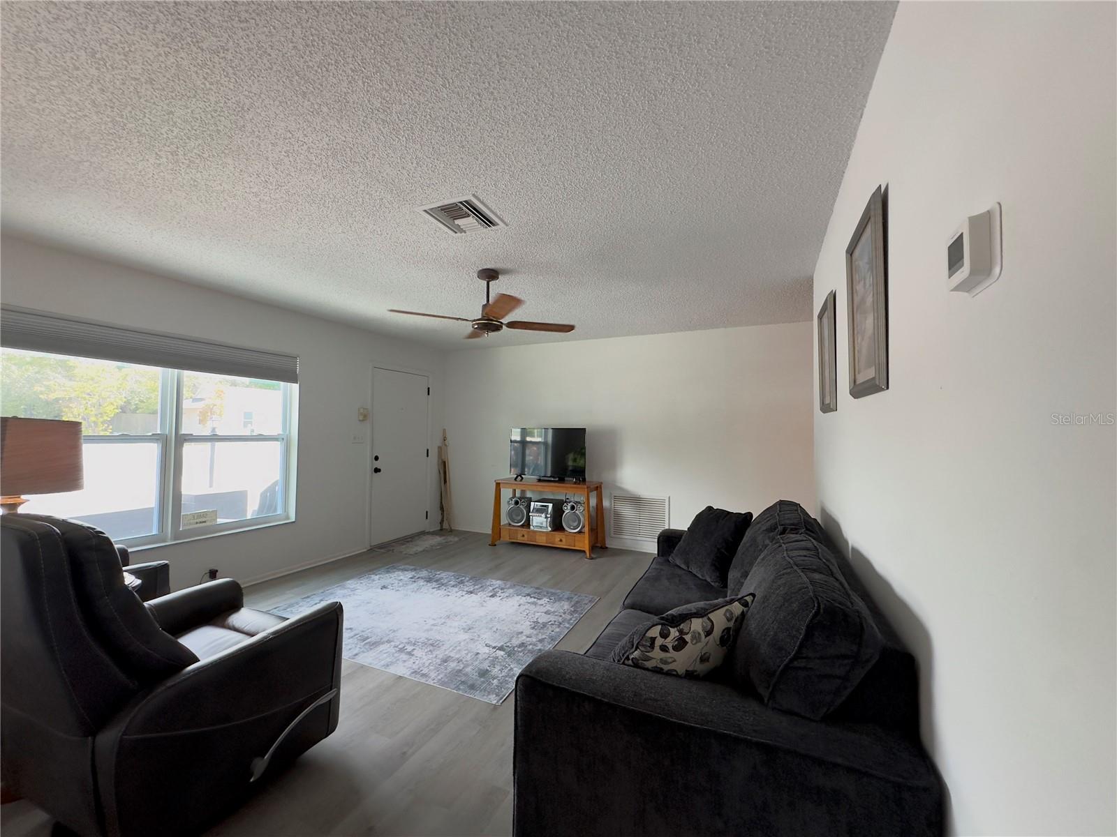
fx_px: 452
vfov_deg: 85.7
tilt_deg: +1.8
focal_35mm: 14
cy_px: 418
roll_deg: -0.3
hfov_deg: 102.1
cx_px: 558
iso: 250
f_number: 2.2
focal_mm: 2.22
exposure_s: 1/120
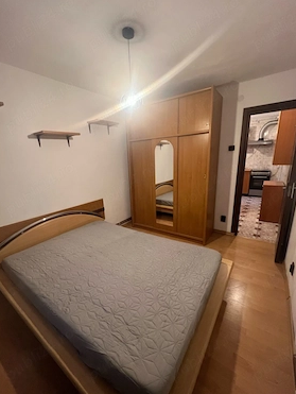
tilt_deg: -14.0
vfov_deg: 102.0
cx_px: 143
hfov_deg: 85.7
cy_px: 202
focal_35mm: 14
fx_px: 159
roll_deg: +2.0
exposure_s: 1/50
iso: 400
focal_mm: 1.57
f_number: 1.8
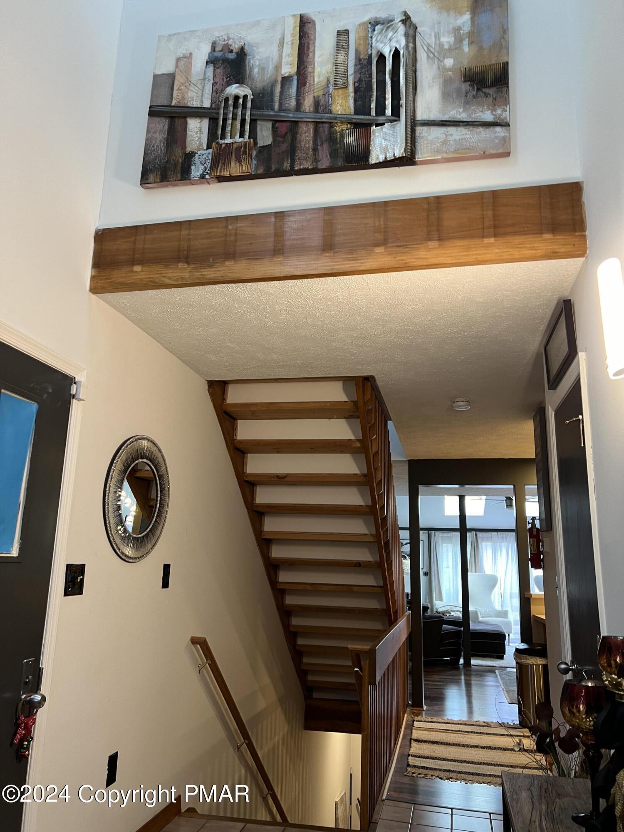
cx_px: 312
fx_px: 625
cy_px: 416
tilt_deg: +13.1
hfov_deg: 53.1
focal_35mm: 26
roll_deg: -1.3
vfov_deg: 67.3
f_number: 1.5
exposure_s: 1/60
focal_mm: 5.7
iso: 125
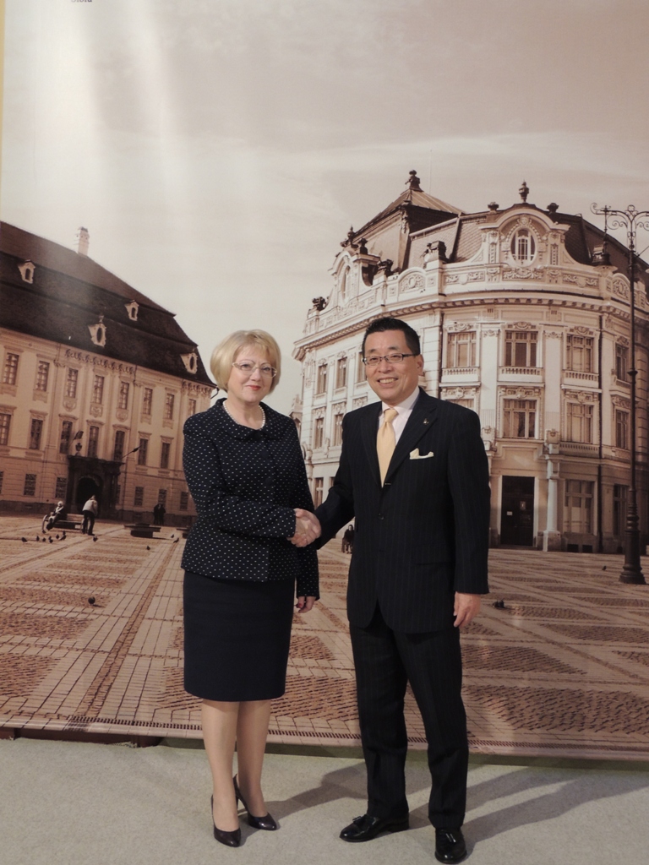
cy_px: 432
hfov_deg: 30.9
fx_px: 1175
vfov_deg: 40.4
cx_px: 324
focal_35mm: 47
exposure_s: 1/15
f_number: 3.5
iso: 400
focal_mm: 8.3
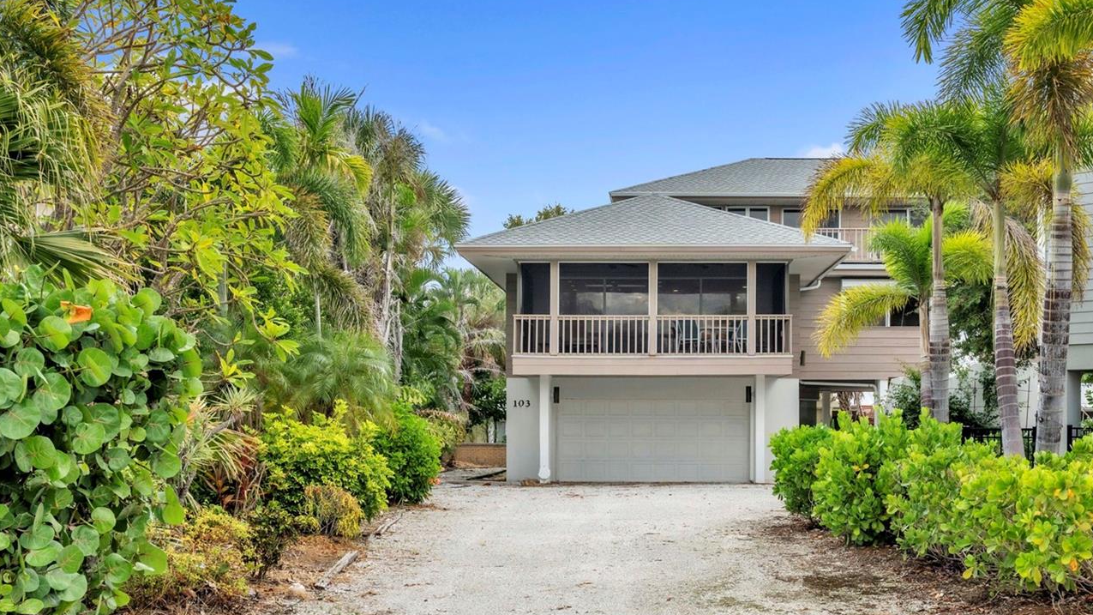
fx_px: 1333
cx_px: 653
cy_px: 407
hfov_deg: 44.4
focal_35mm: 46
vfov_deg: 25.8
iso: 250
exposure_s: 1/100
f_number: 8
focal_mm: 35
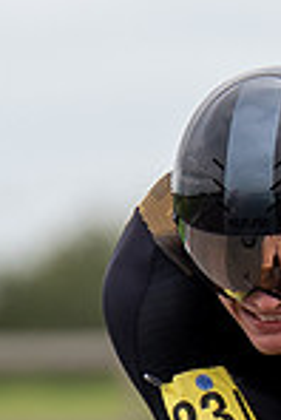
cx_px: 193
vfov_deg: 1.1
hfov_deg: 0.7
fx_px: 22695
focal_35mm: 1943
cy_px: 765
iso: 125
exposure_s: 1/1000
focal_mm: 200
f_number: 3.5
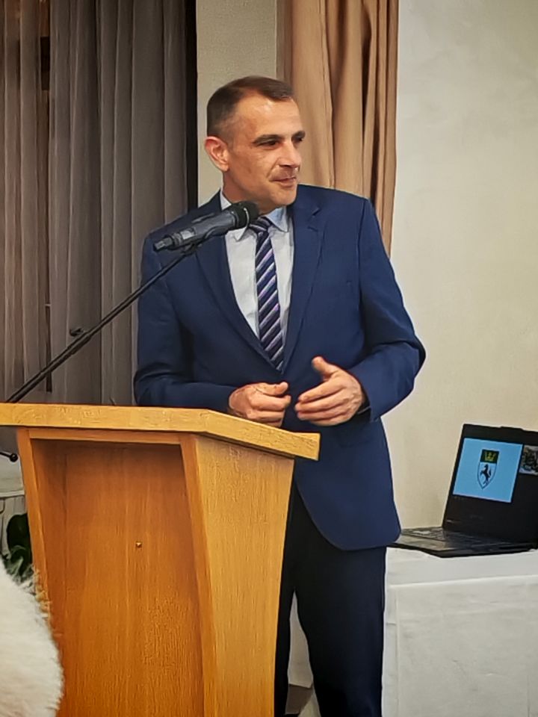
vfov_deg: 14.3
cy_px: 358
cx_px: 269
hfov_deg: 10.7
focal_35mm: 138
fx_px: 2860
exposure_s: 1/100
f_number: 1.9
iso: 1000
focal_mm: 6.12
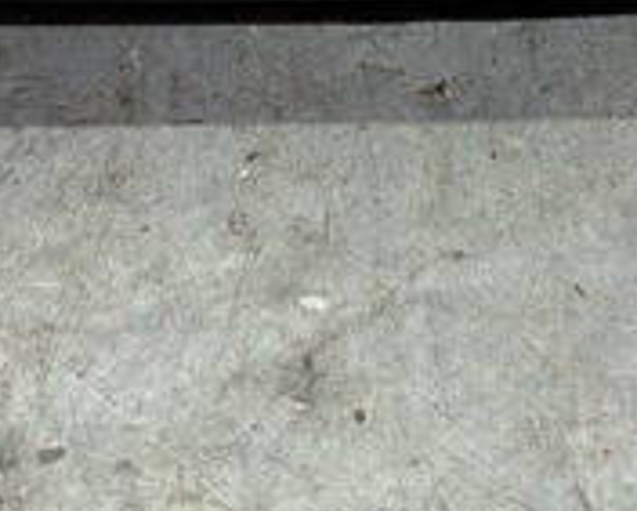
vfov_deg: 17.0
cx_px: 458
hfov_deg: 22.3
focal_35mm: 85
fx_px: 1603
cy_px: -159
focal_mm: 6.81
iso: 477
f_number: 1.85
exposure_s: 1/36.2
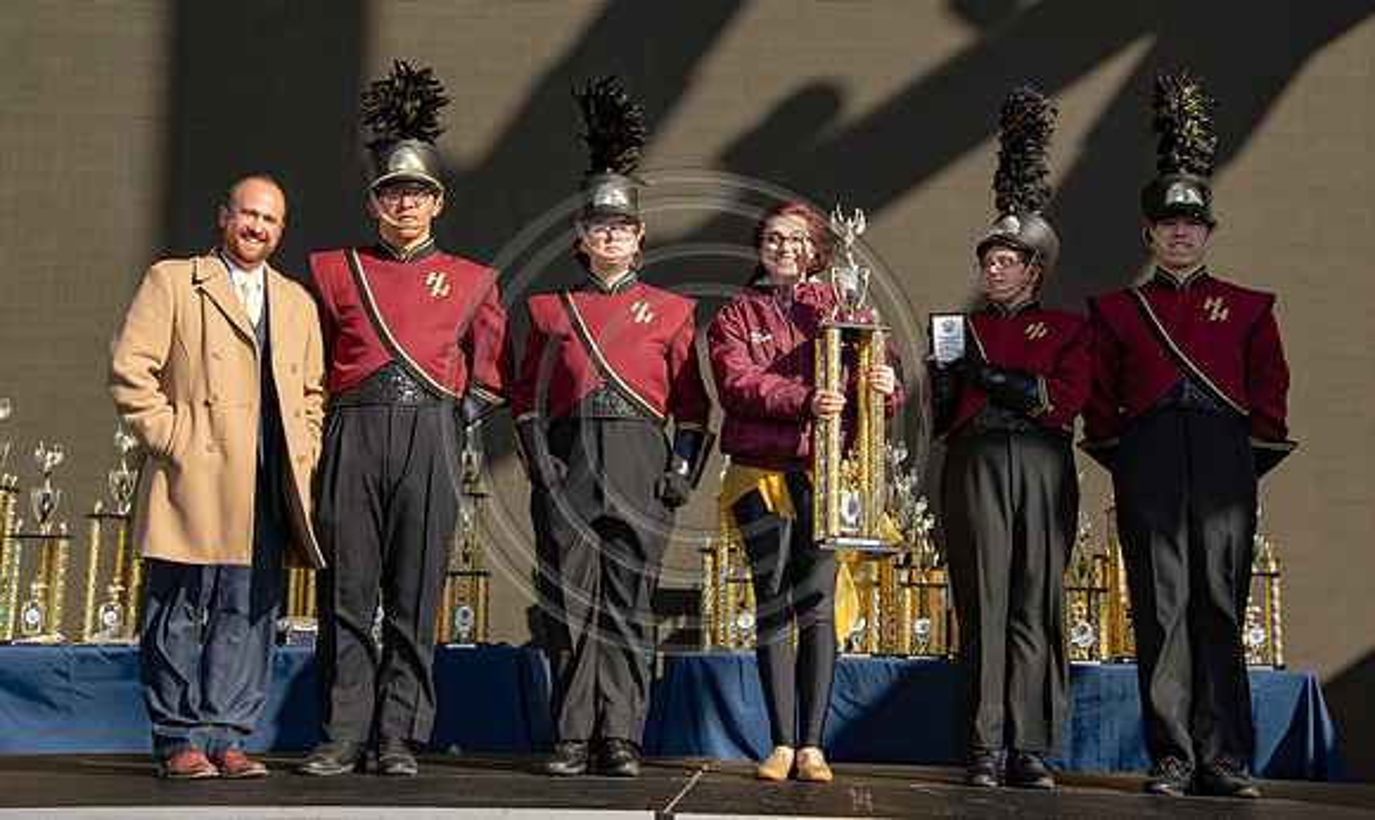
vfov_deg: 20.7
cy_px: 336
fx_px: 2245
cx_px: 734
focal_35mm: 61
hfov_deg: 34.0
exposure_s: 1/250
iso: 180
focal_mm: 52
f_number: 8
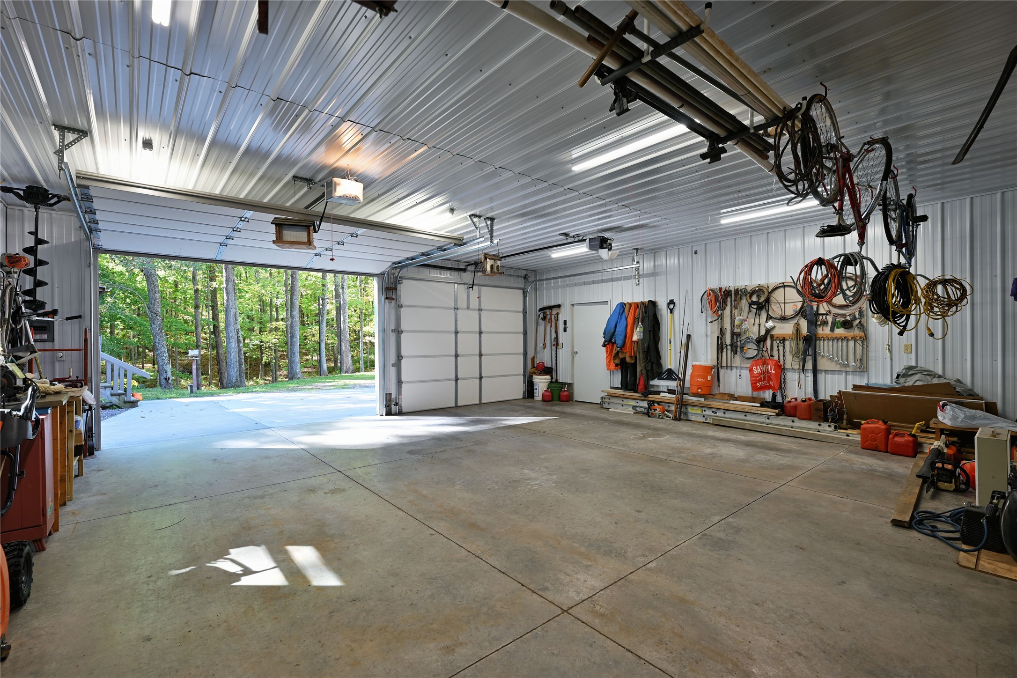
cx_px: 508
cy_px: 339
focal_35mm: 16
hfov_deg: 96.7
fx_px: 452
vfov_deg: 73.7
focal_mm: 16
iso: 140
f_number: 5.6
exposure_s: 1/15
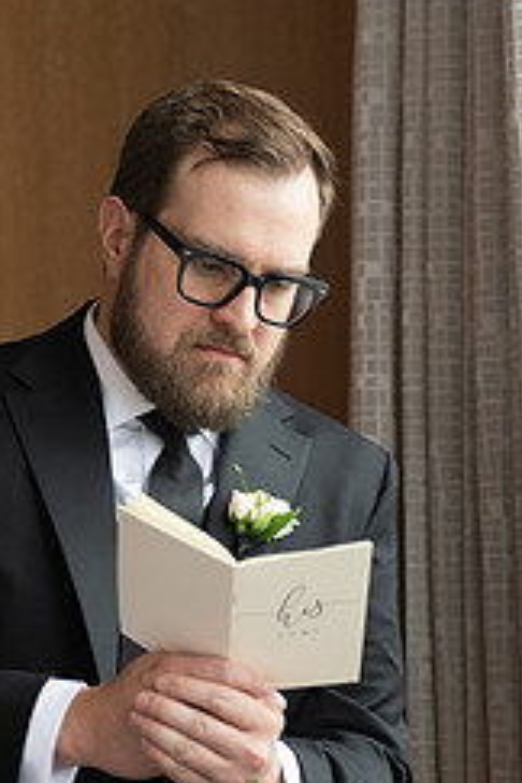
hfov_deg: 12.3
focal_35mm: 111
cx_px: 106
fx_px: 2414
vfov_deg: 18.3
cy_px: 606
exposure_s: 1/100
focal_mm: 60
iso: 1250
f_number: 2.8
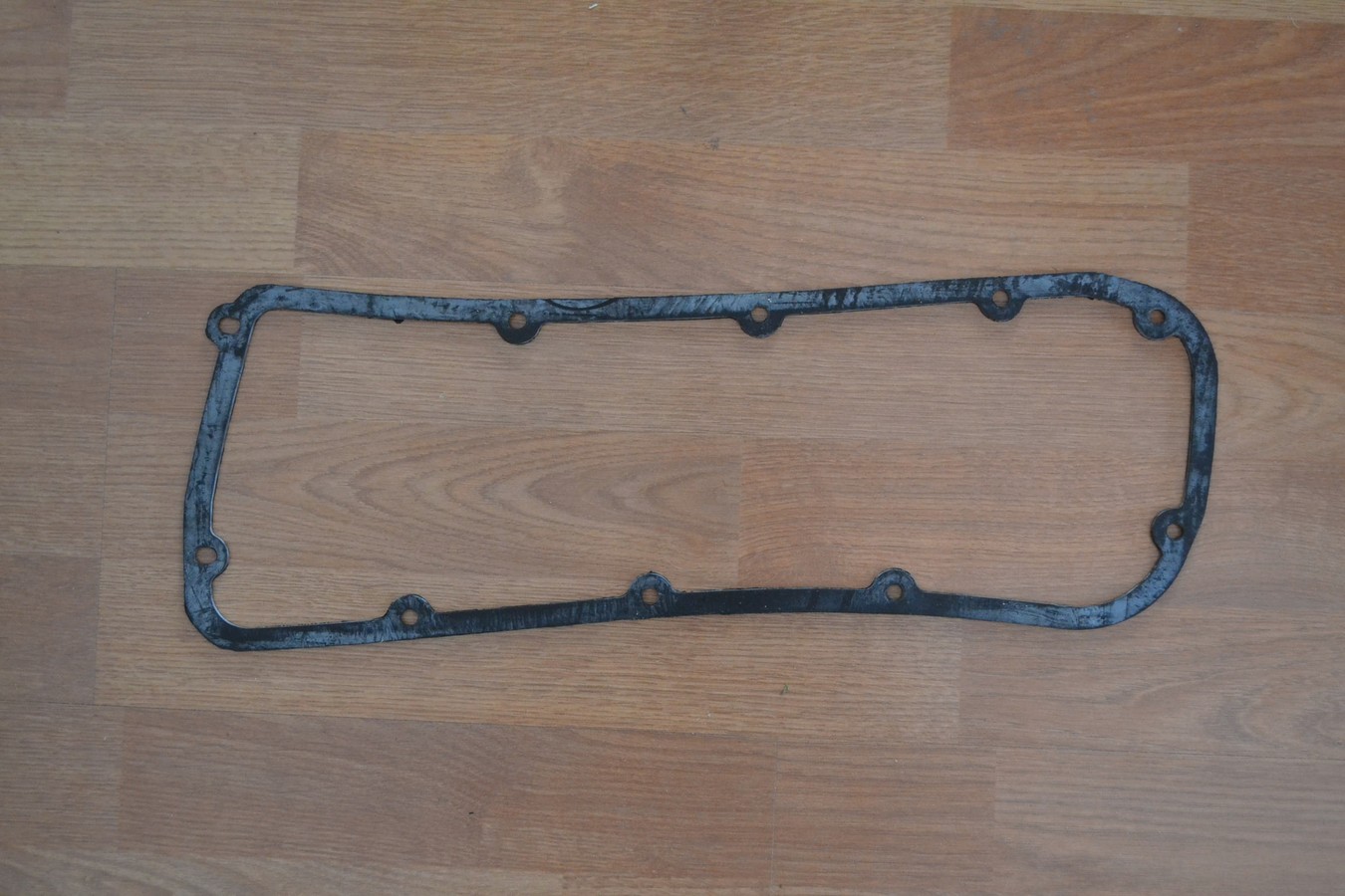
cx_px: 672
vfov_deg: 29.9
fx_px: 1681
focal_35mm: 45
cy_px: 448
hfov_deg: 43.6
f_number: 4.5
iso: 2000
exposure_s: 1/60
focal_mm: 30
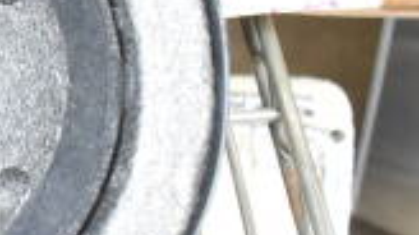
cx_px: -289
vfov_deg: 10.3
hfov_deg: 16.1
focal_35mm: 117
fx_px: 1299
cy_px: 55
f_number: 4.5
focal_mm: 20
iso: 1600
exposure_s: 1/80
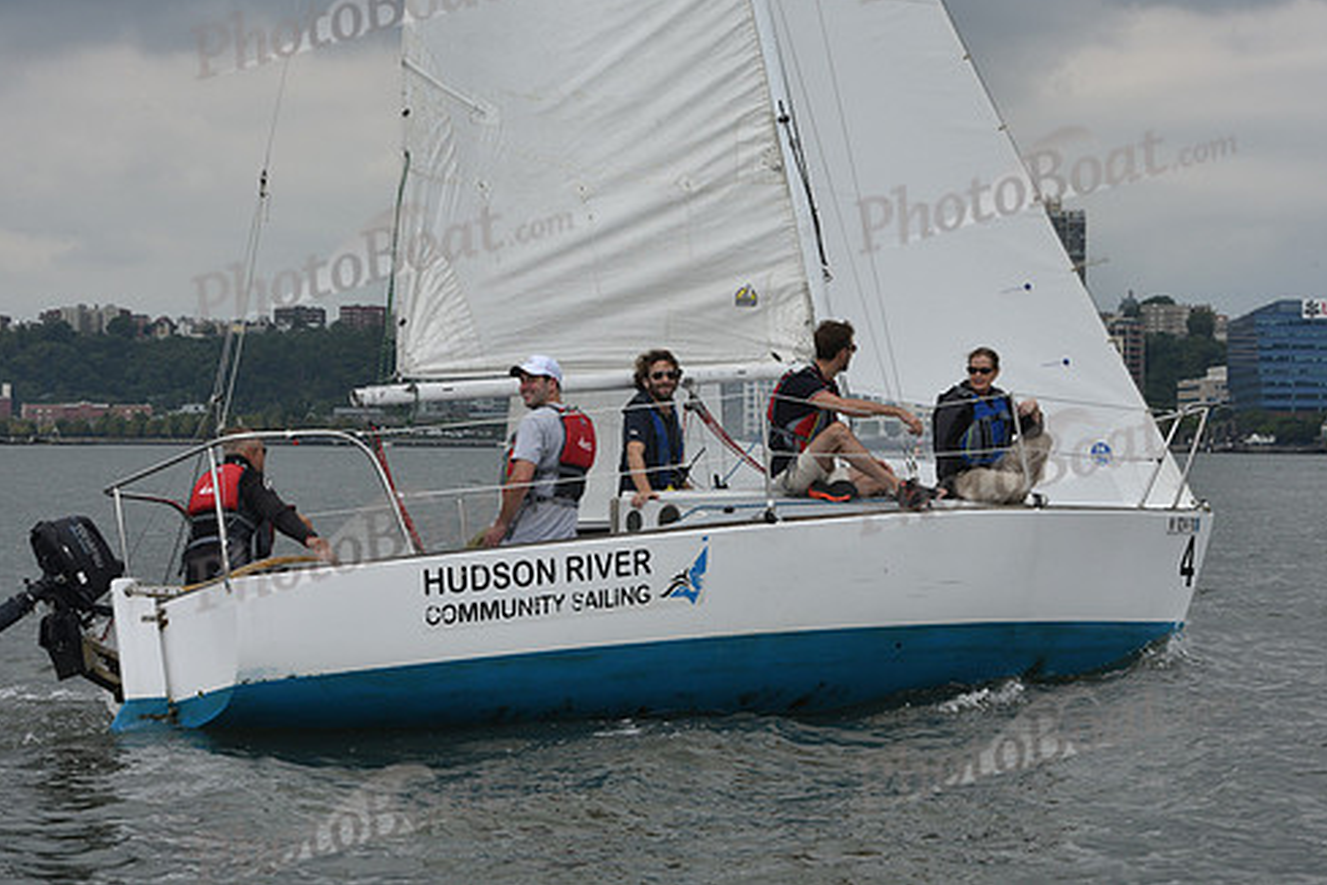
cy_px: 362
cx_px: 716
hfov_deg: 24.5
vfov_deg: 16.4
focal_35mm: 83
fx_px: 3059
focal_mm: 70
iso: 320
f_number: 8
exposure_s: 1/1250
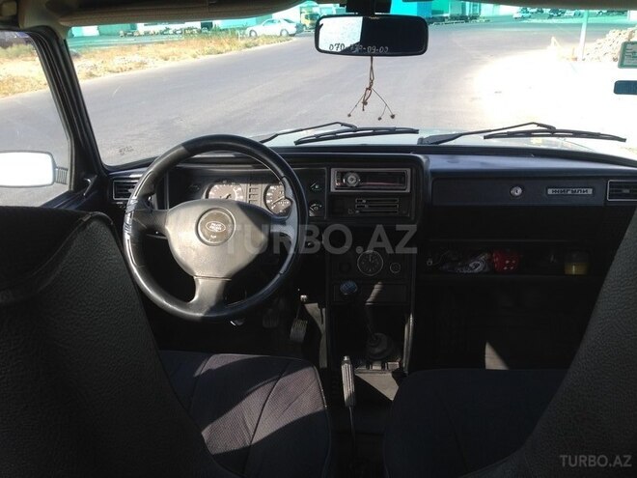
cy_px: 239
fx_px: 607
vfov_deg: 42.9
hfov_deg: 55.4
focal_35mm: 33
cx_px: 318
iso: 50
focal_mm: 4.12
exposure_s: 1/264
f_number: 2.4
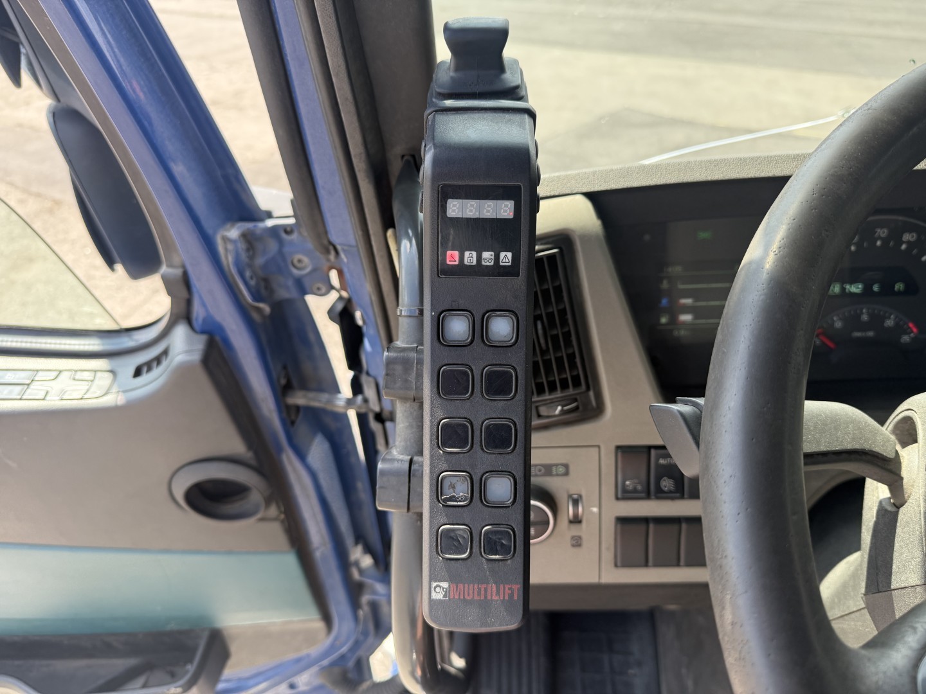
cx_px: 463
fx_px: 642
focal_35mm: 24
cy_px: 347
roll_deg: +1.4
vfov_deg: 56.8
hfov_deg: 71.6
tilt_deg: -36.1
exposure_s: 1/765
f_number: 1.78
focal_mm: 6.76
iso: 100
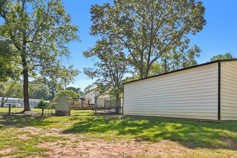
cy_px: 120
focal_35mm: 25
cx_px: 144
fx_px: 165
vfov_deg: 49.1
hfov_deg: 70.7
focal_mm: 14
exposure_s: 1/250
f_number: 8
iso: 100
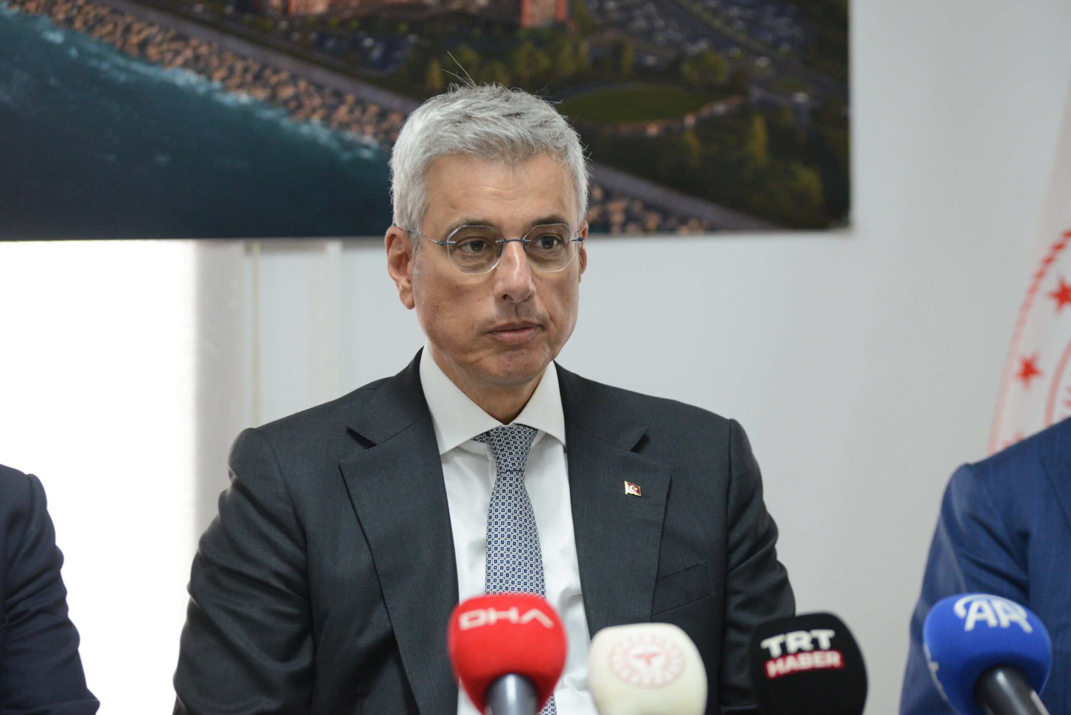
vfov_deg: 8.9
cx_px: 536
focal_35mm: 155
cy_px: 358
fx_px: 4613
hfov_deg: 13.2
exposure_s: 1/125
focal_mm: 155
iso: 3200
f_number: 2.8
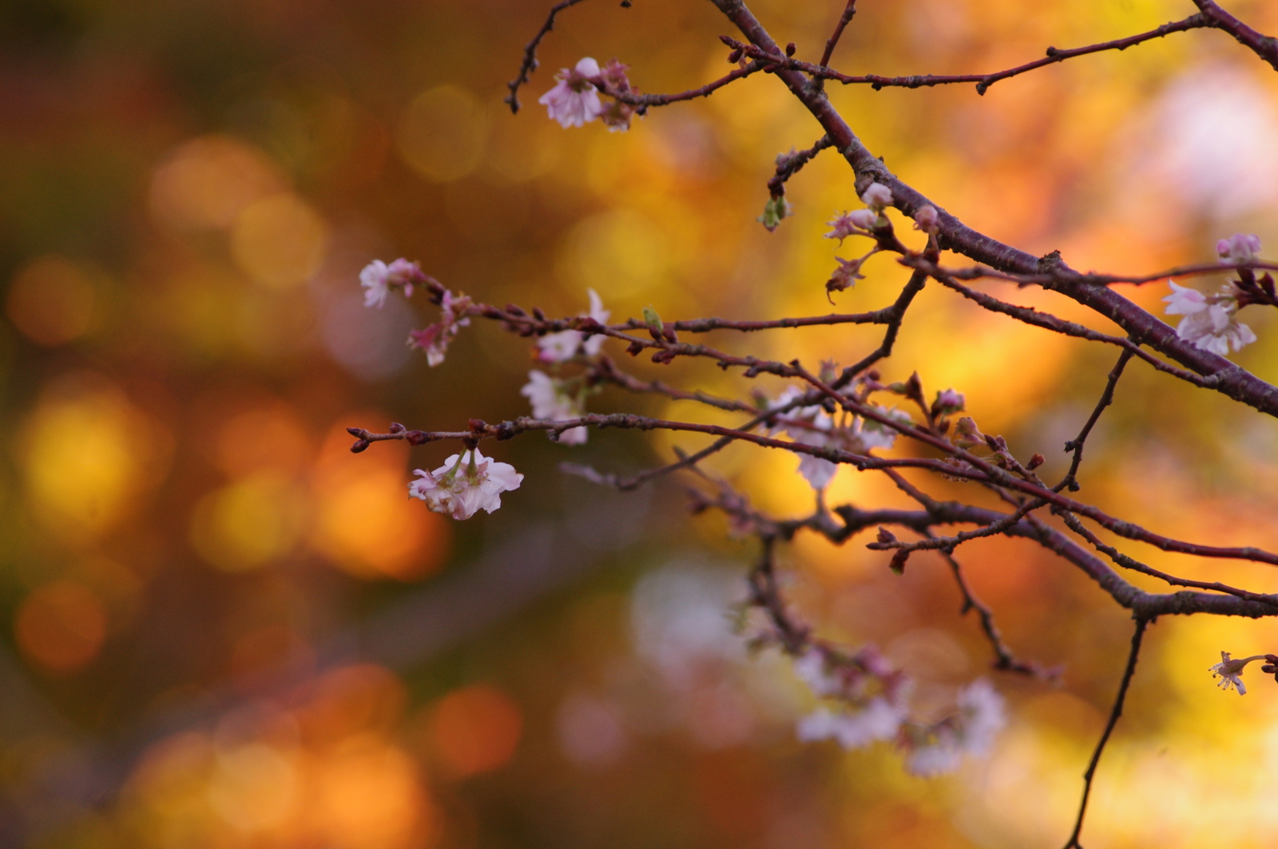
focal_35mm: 255
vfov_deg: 5.4
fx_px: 9042
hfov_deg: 8.1
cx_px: 639
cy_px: 424
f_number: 8
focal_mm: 170
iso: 400
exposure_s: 1/200
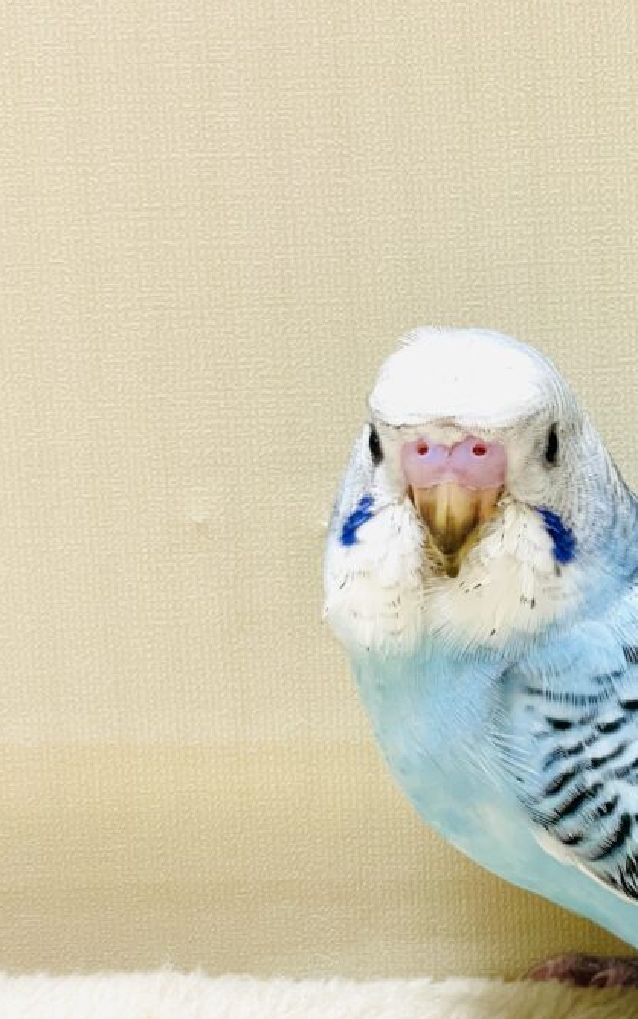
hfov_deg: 12.7
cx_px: 858
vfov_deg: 20.9
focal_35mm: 99
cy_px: 677
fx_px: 2752
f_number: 2
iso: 125
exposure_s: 1/102
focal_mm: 6
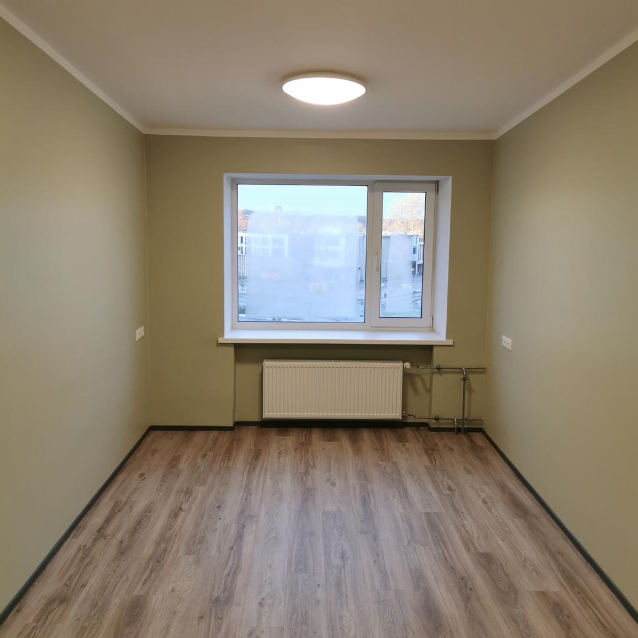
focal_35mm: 32
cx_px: 319
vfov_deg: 51.1
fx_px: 667
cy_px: 317
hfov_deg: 51.1
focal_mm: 5.56
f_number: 1.6
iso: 100
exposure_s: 1/127
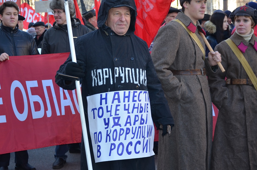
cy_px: 69
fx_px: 548
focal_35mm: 77
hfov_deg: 26.4
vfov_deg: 17.6
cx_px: 132
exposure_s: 1/160
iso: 200
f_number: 4.5
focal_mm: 38
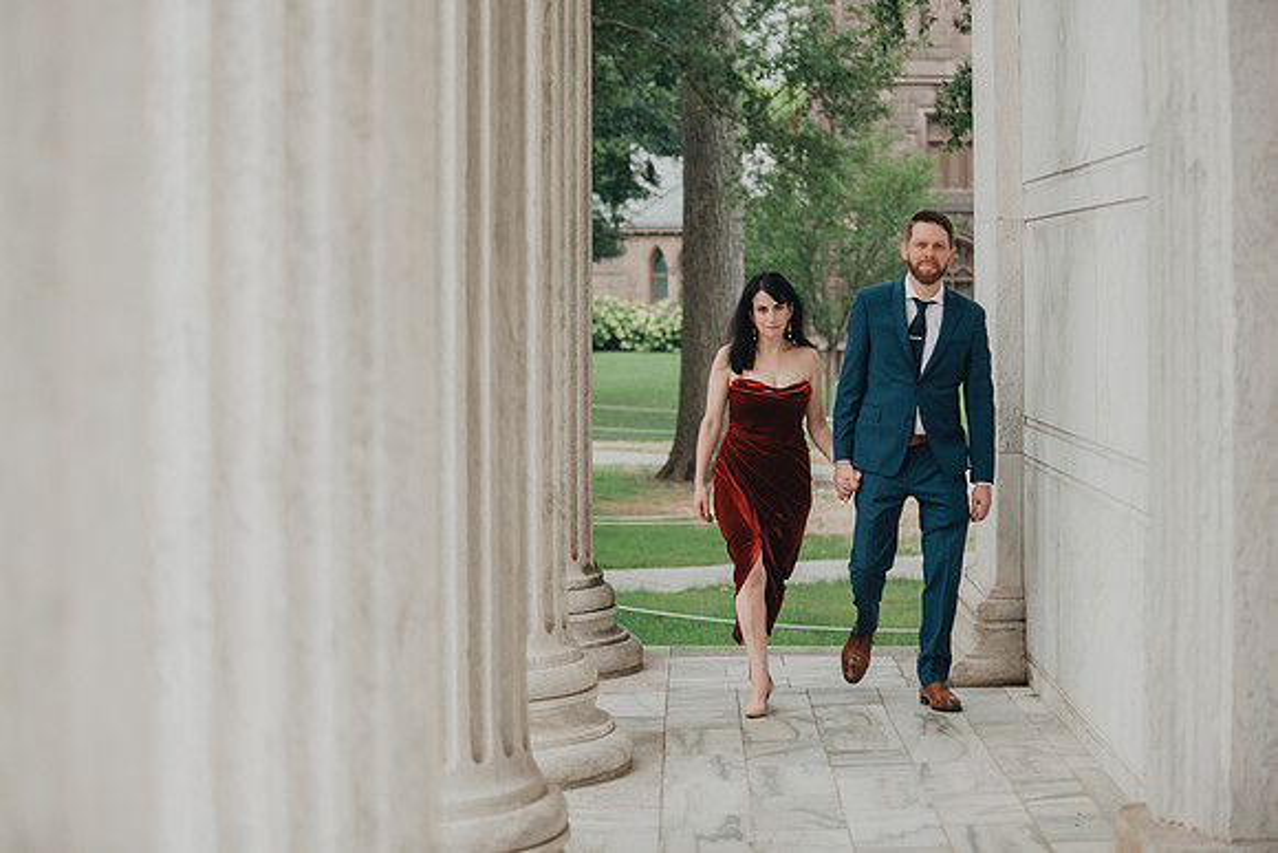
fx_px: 2668
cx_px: 629
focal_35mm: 75
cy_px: 422
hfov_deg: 26.9
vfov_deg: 18.2
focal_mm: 70
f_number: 2.8
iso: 800
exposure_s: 1/1000
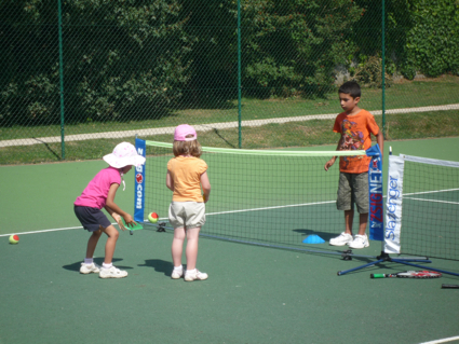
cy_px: 172
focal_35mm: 125
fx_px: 1658
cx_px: 230
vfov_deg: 11.9
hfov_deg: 15.8
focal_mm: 22
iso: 100
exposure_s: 1/400
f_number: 5.9
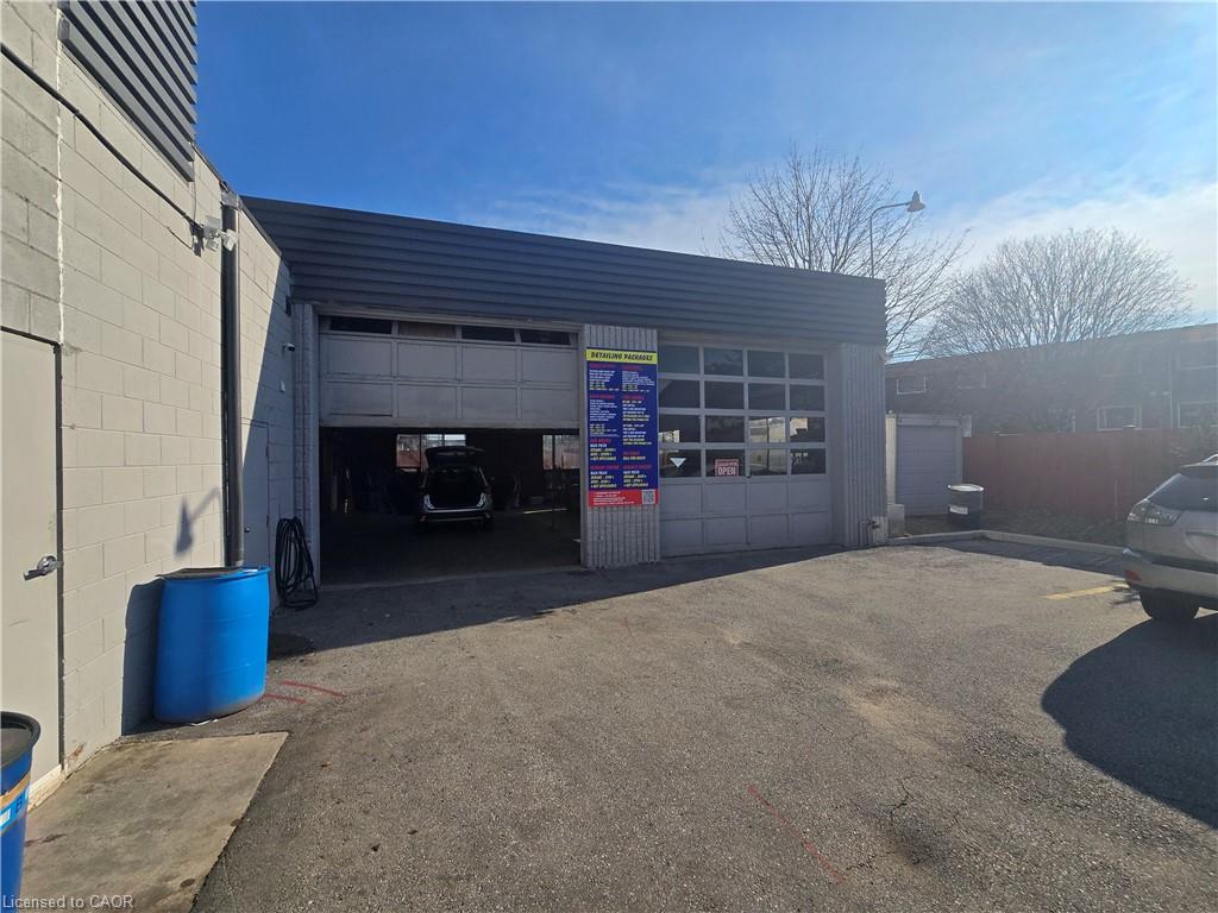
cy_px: 456
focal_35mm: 13
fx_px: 457
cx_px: 609
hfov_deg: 106.2
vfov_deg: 89.9
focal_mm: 2.2
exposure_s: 1/4291
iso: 50
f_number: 2.2
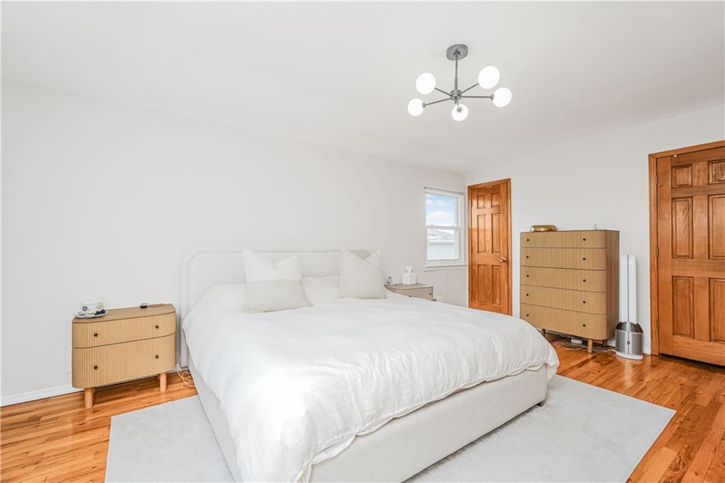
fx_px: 322
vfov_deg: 73.7
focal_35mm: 16
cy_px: 242
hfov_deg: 96.8
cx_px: 362
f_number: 5
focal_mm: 16
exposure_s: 1/50
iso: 64
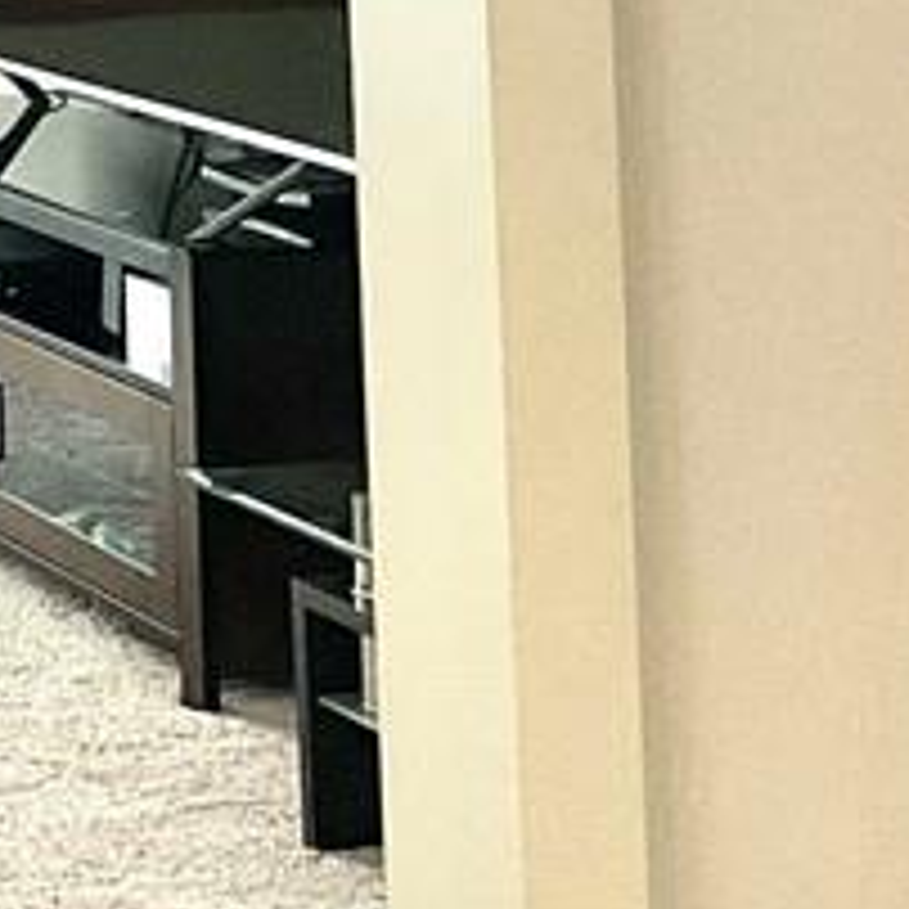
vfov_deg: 12.6
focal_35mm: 130
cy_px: -526
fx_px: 3862
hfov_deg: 11.1
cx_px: -1336
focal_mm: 3
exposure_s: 1/120
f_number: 1.8
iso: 50
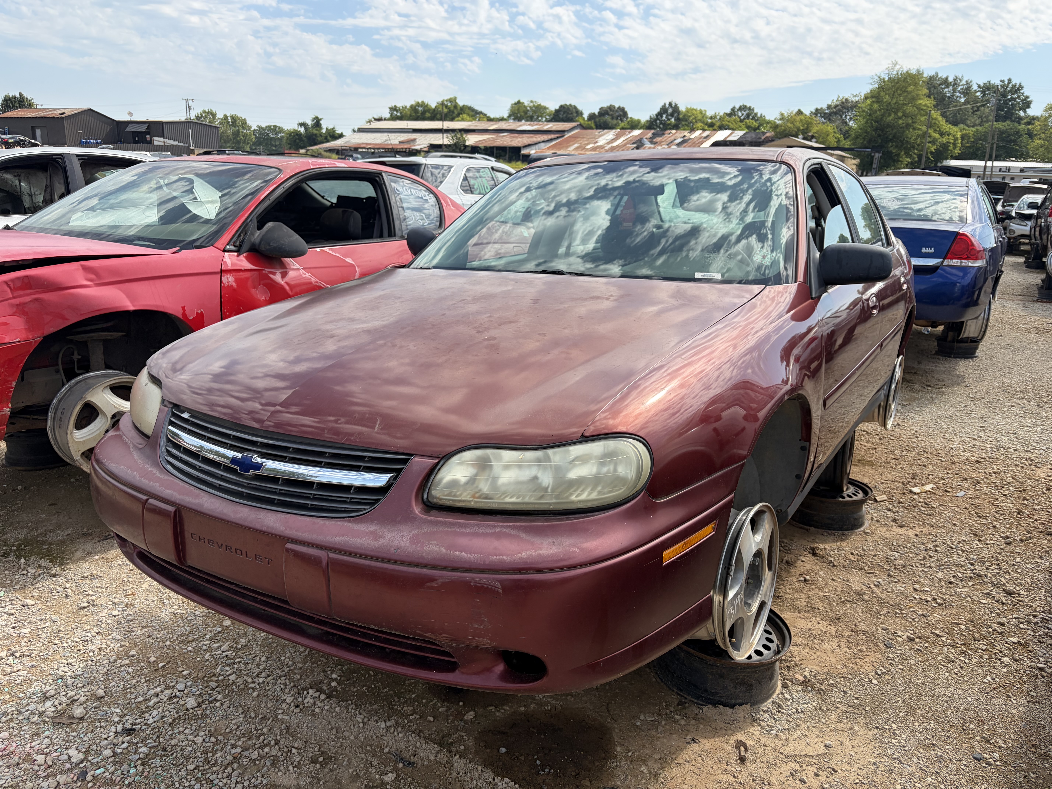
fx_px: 790
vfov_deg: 53.1
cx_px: 526
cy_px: 394
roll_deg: -2.6
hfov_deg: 67.3
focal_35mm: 26
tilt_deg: -12.6
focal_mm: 5.96
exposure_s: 1/2451
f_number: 1.6
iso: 64
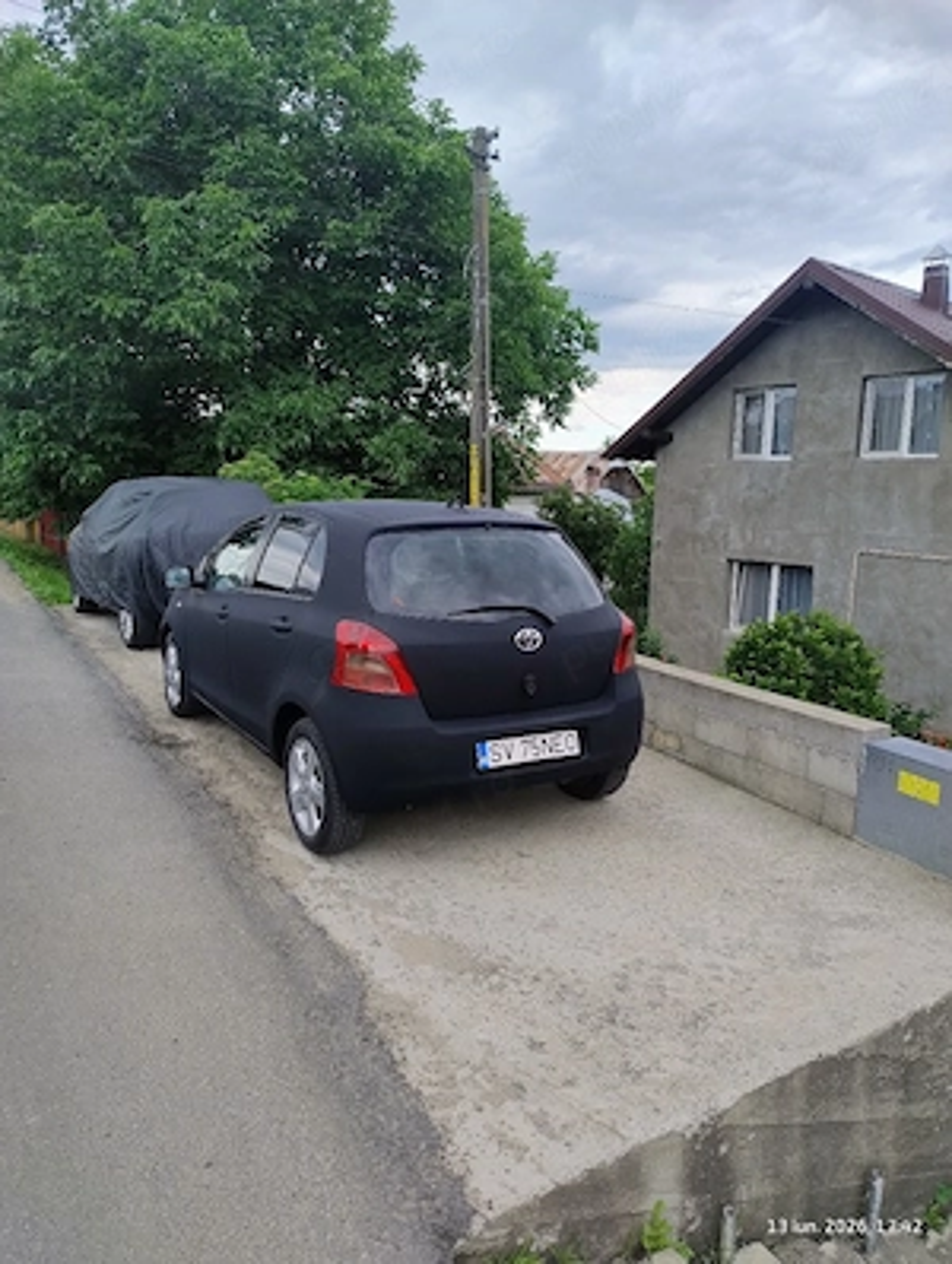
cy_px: 632
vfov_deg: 71.5
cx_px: 476
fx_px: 877
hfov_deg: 57.0
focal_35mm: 24
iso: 100
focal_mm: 5.56
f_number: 1.8
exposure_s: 1/286
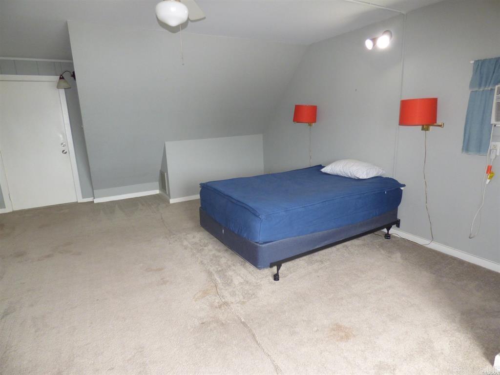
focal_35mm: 20
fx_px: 289
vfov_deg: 66.0
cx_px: 250
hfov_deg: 81.7
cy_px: 188
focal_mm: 3.58
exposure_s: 1/50
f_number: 2.8
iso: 400
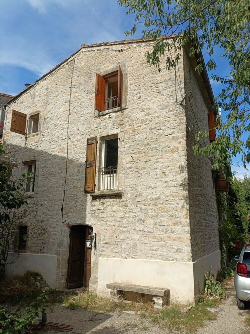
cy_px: 167
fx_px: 241
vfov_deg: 69.4
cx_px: 125
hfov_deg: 54.9
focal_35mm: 25
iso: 50
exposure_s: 1/733
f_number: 1.7
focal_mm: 4.71
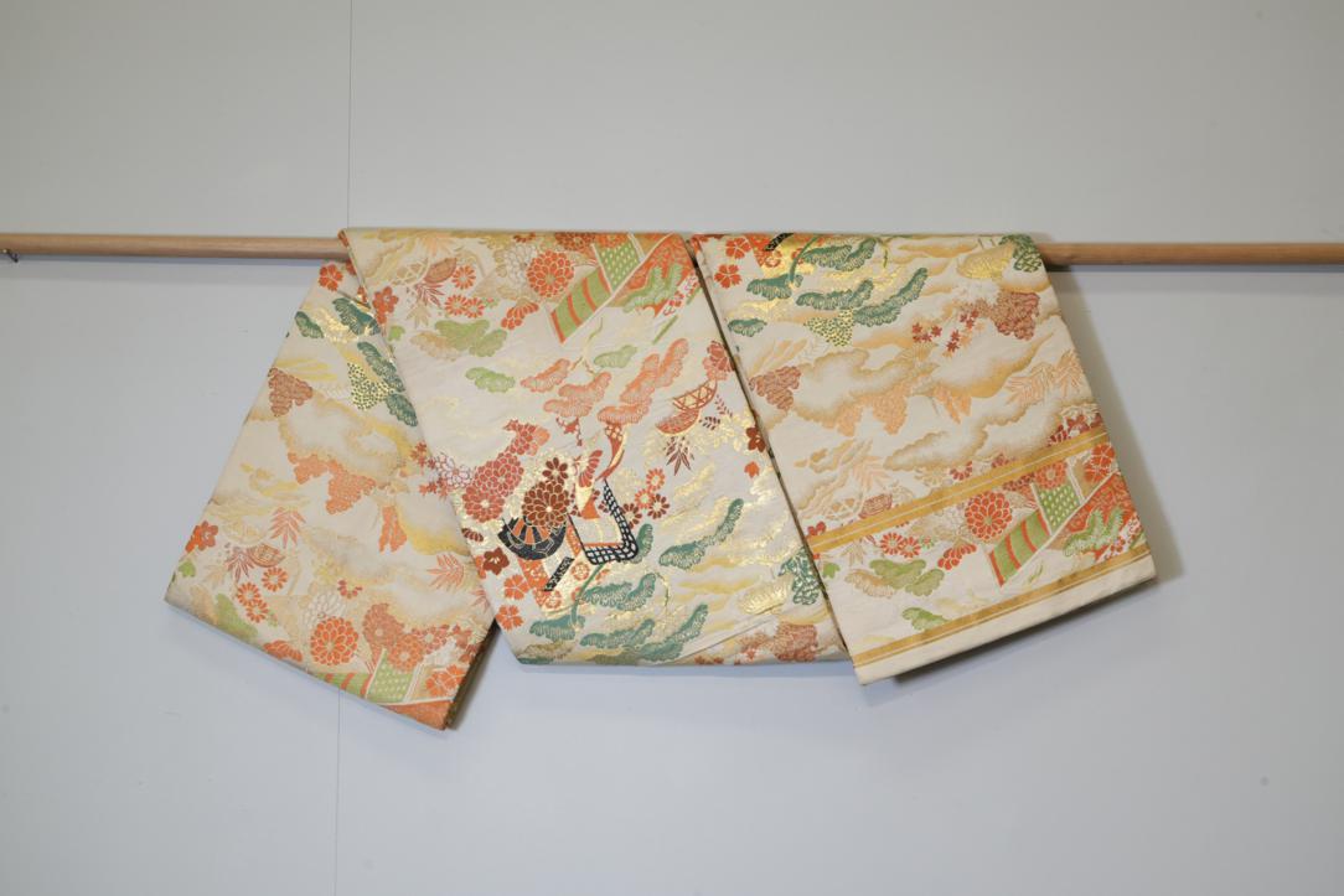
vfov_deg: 18.4
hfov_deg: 27.3
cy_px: 448
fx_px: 2763
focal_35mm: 74
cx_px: 672
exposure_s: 1/50
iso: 2000
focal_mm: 74
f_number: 13
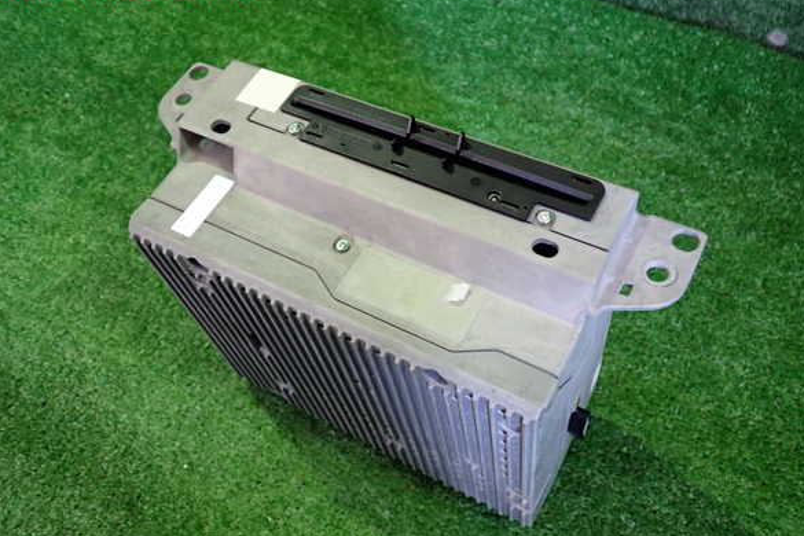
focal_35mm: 32
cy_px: 278
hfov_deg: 58.7
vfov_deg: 41.1
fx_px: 715
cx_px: 410
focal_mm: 5.4
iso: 800
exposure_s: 1/50
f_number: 2.3
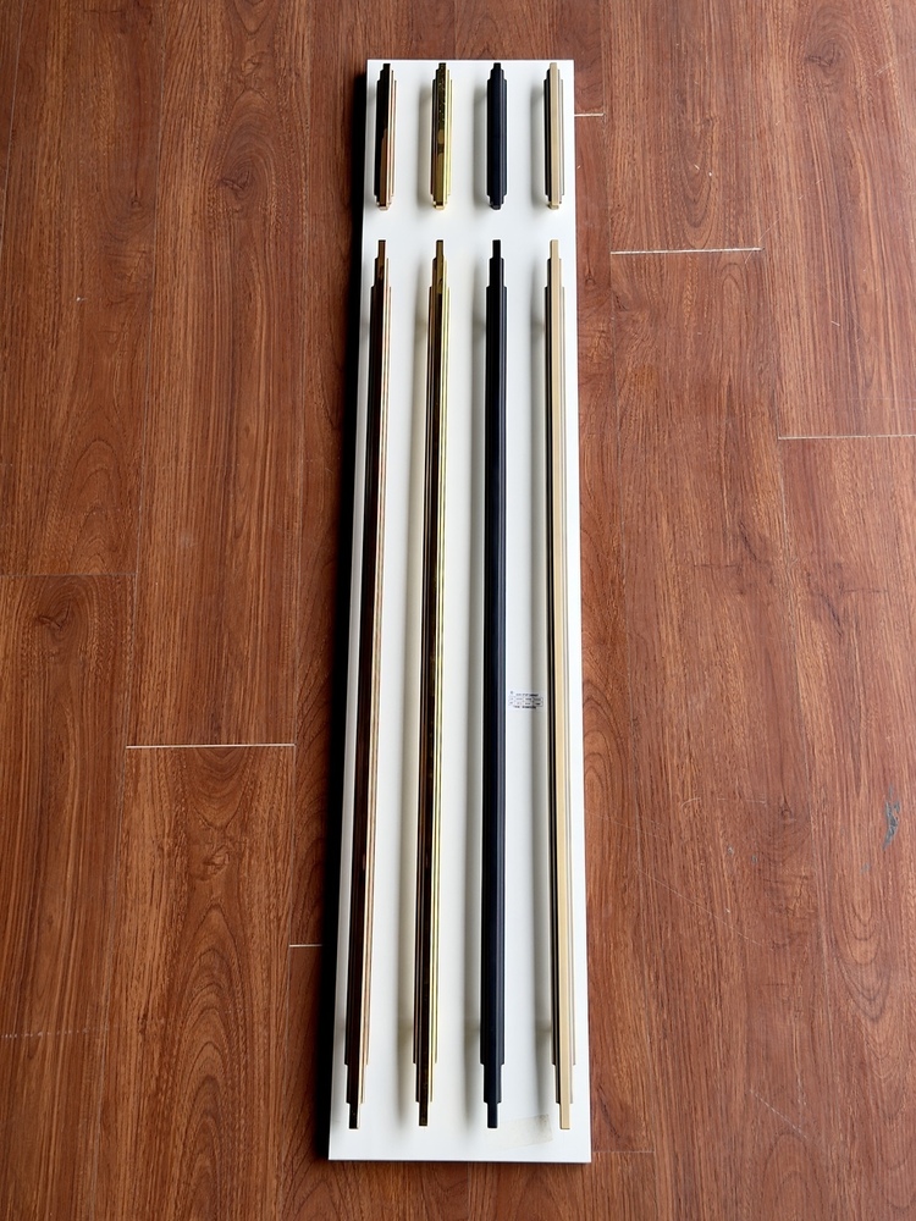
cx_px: 458
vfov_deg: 39.7
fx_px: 1694
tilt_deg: -69.8
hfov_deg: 30.3
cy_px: 610
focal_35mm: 48
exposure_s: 1/261
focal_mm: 6.76
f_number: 1.78
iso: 64
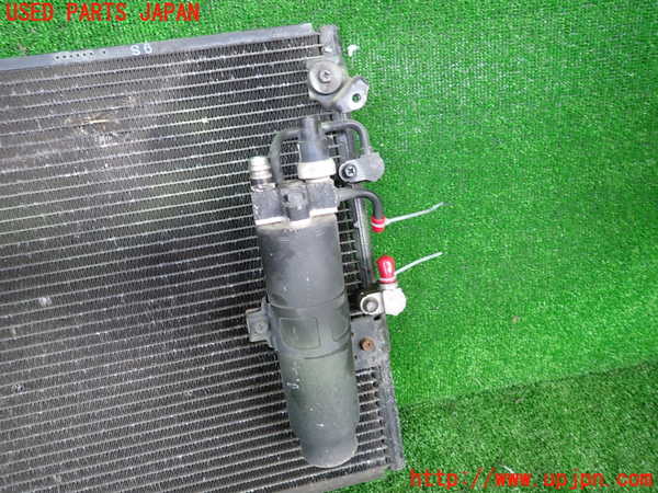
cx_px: 329
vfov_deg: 54.9
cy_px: 246
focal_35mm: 25
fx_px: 475
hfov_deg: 69.4
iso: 200
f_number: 2
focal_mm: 4.5
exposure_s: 1/40
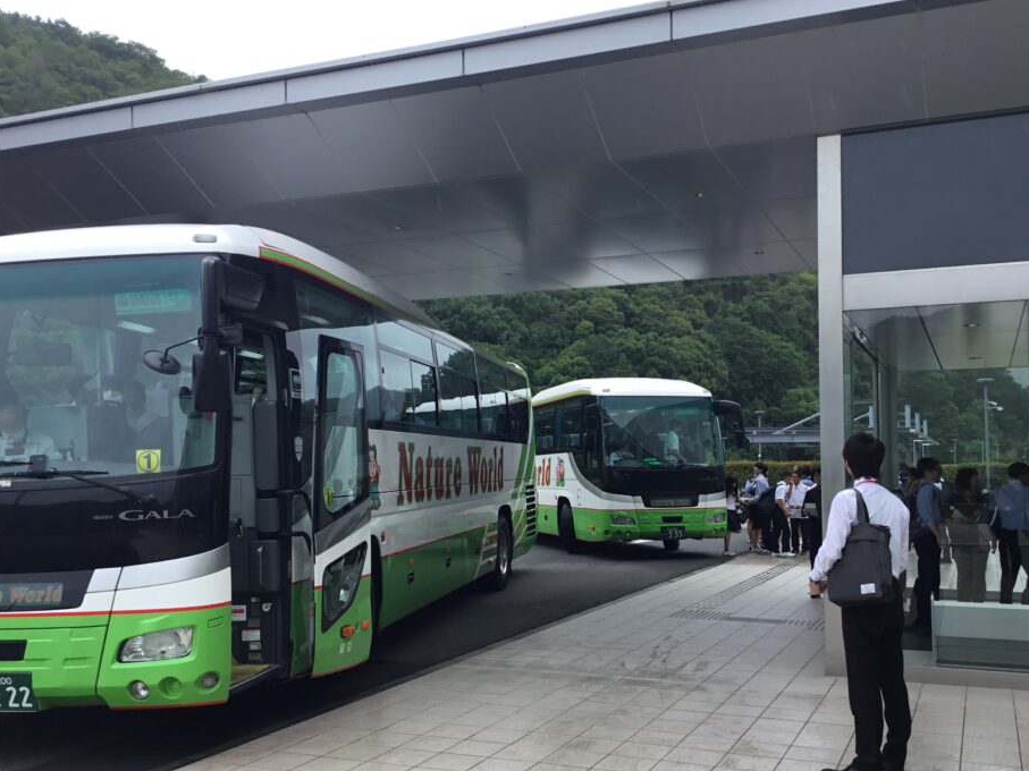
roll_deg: -0.8
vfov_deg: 40.7
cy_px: 418
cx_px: 523
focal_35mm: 35
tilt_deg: +2.7
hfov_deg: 52.6
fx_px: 1040
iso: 25
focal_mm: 3.3
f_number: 2.4
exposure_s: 1/491
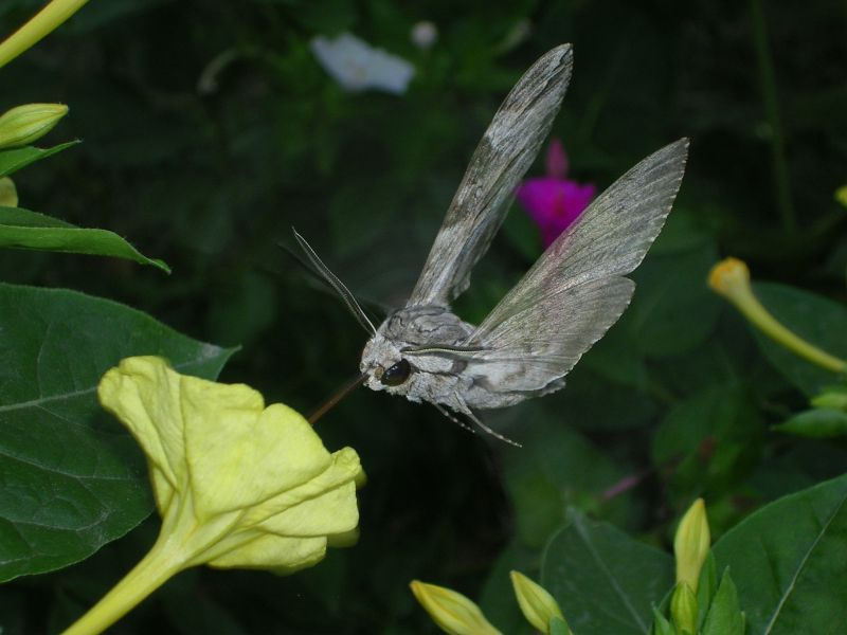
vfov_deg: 12.9
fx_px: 2814
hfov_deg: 17.1
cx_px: 424
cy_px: 318
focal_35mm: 115
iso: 50
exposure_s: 1/60.1
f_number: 4.9
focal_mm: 17.4
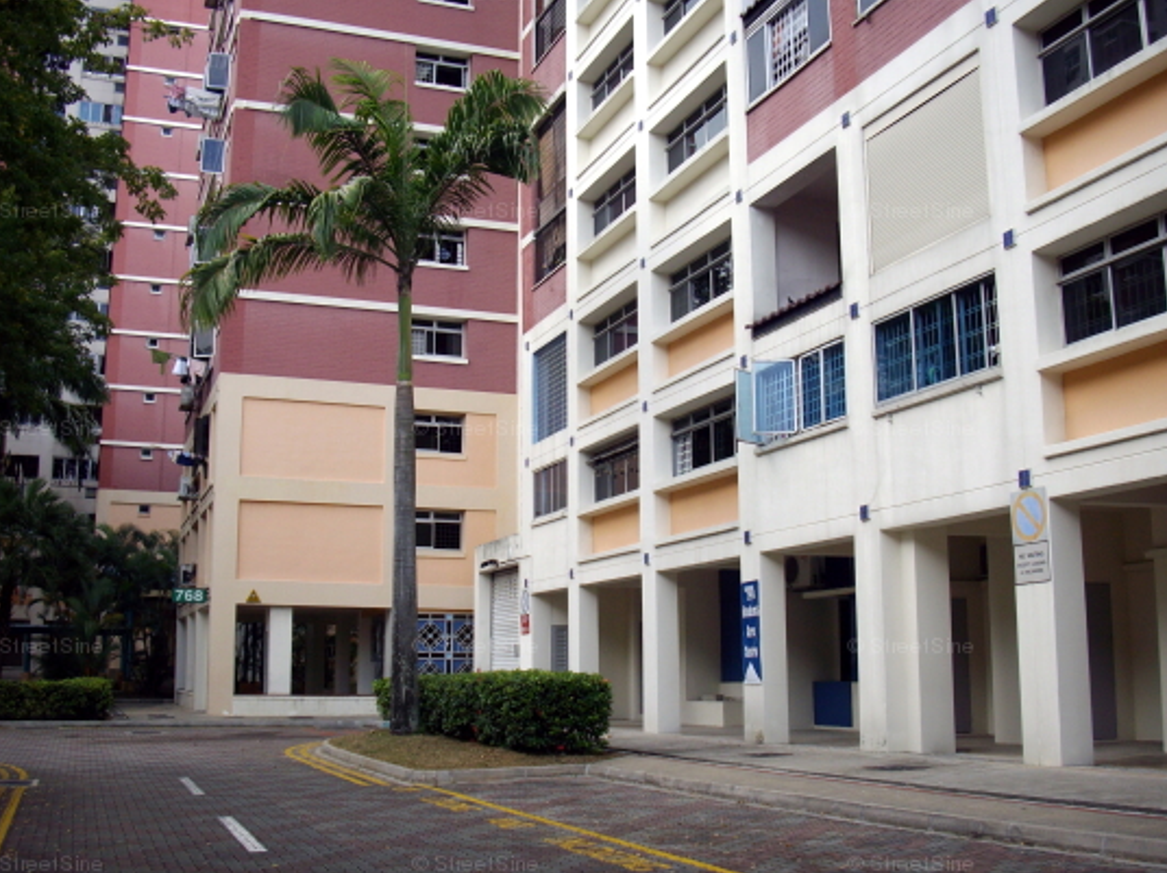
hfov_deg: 49.0
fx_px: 1280
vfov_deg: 37.7
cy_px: 431
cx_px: 575
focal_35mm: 38
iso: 84
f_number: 2.8
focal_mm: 6.2
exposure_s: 1/125
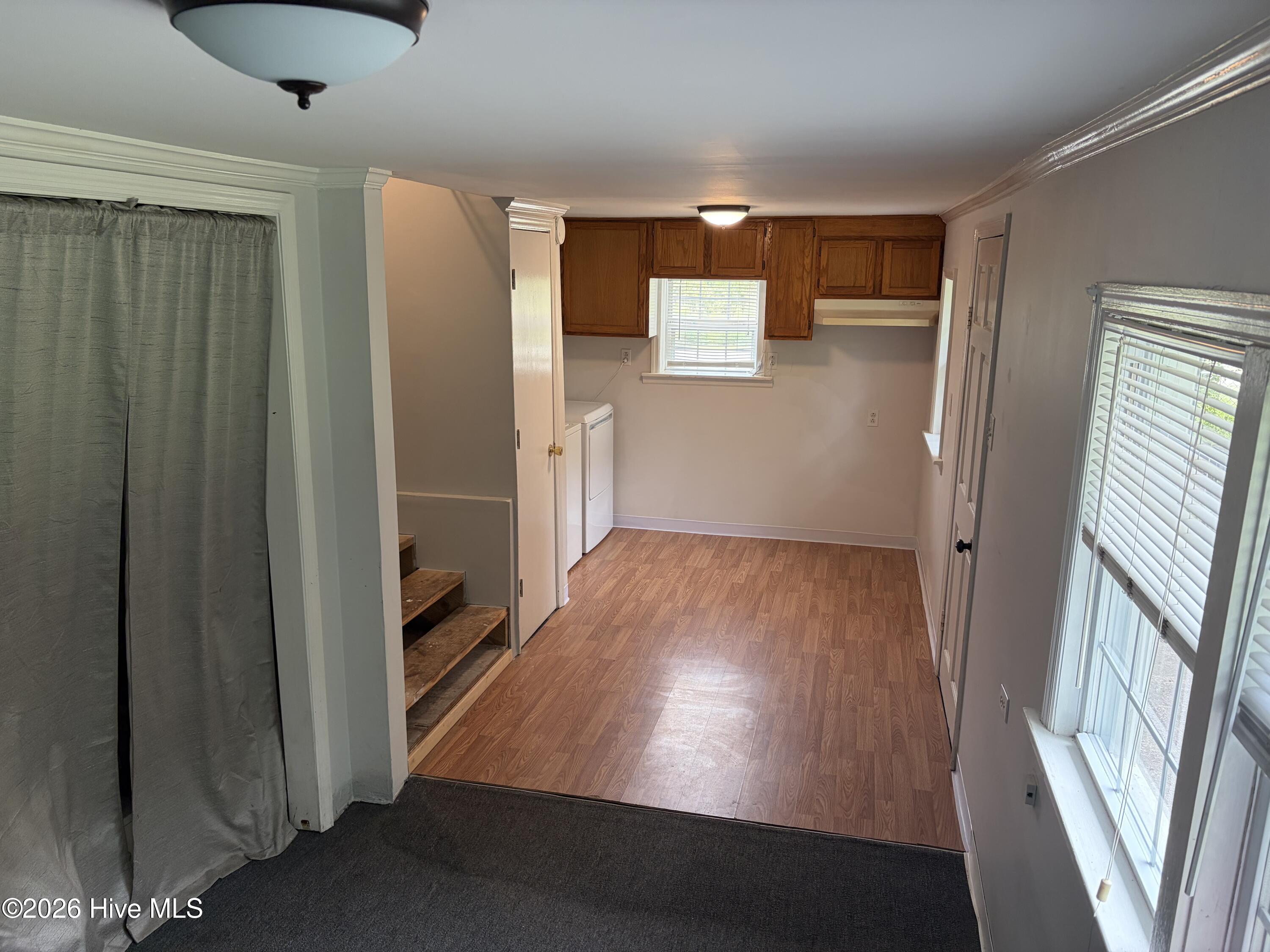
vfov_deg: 53.1
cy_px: 476
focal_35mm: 26
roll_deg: -0.3
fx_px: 954
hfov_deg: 67.3
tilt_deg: -12.3
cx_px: 635
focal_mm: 5.96
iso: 160
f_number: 1.6
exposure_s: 1/120
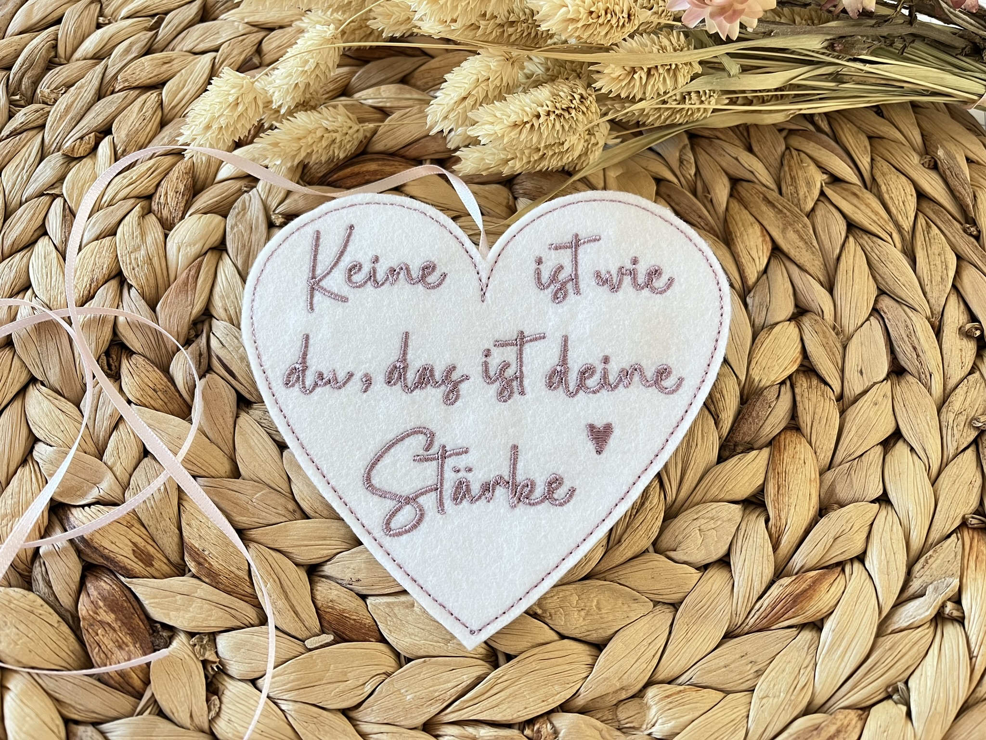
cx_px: 493
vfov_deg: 53.1
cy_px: 370
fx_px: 741
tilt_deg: -64.3
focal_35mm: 26
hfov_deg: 67.3
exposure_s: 1/50
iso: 125
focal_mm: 5.1
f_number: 1.6
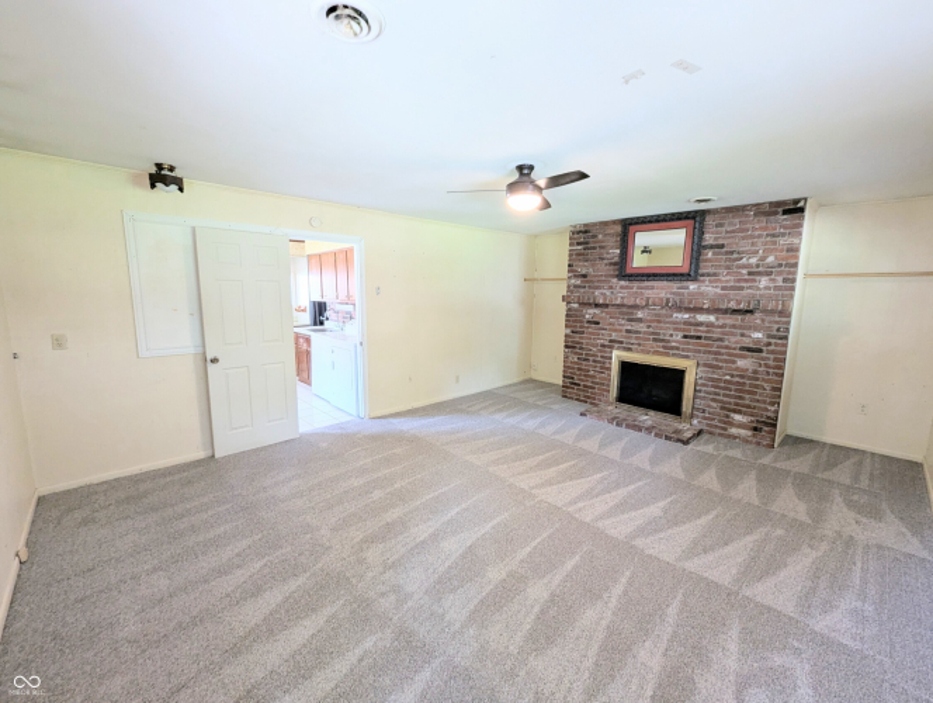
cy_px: 352
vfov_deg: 90.1
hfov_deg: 106.1
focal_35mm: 13
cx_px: 466
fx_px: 351
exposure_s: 1/24
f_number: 2.2
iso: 115
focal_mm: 1.95
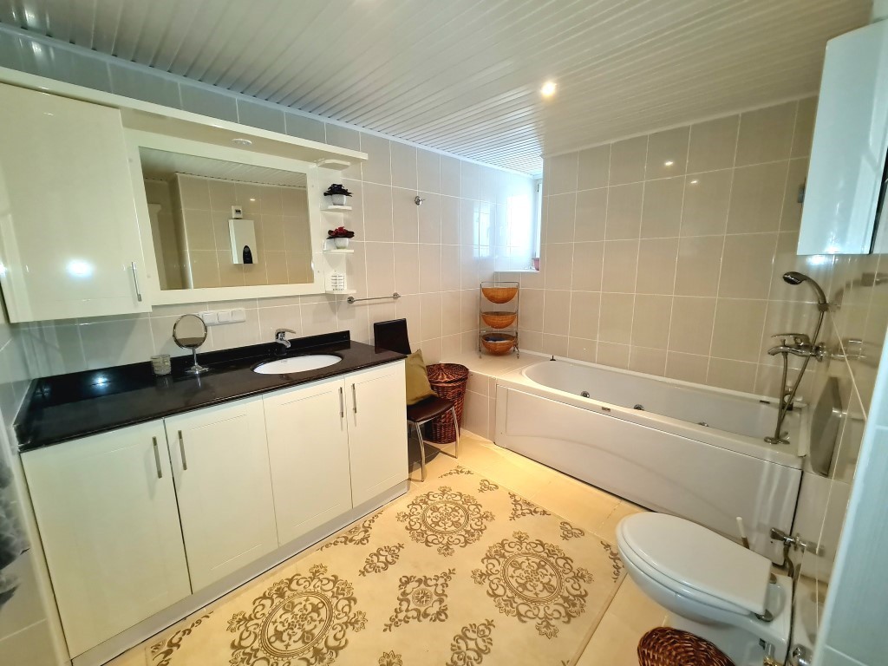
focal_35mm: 13
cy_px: 333
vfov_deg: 89.9
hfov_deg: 106.2
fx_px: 333
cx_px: 444
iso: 320
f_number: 2.2
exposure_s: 1/33
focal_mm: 2.2
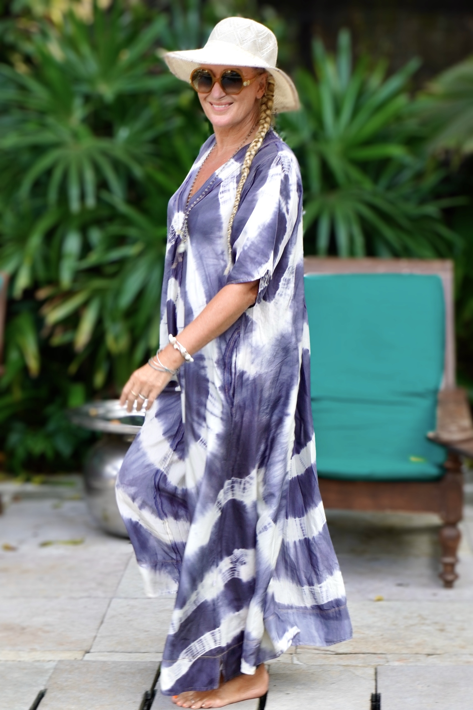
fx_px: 1448
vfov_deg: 27.5
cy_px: 355
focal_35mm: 74
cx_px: 236
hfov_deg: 18.5
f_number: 5.6
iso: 400
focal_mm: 49
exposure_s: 1/160
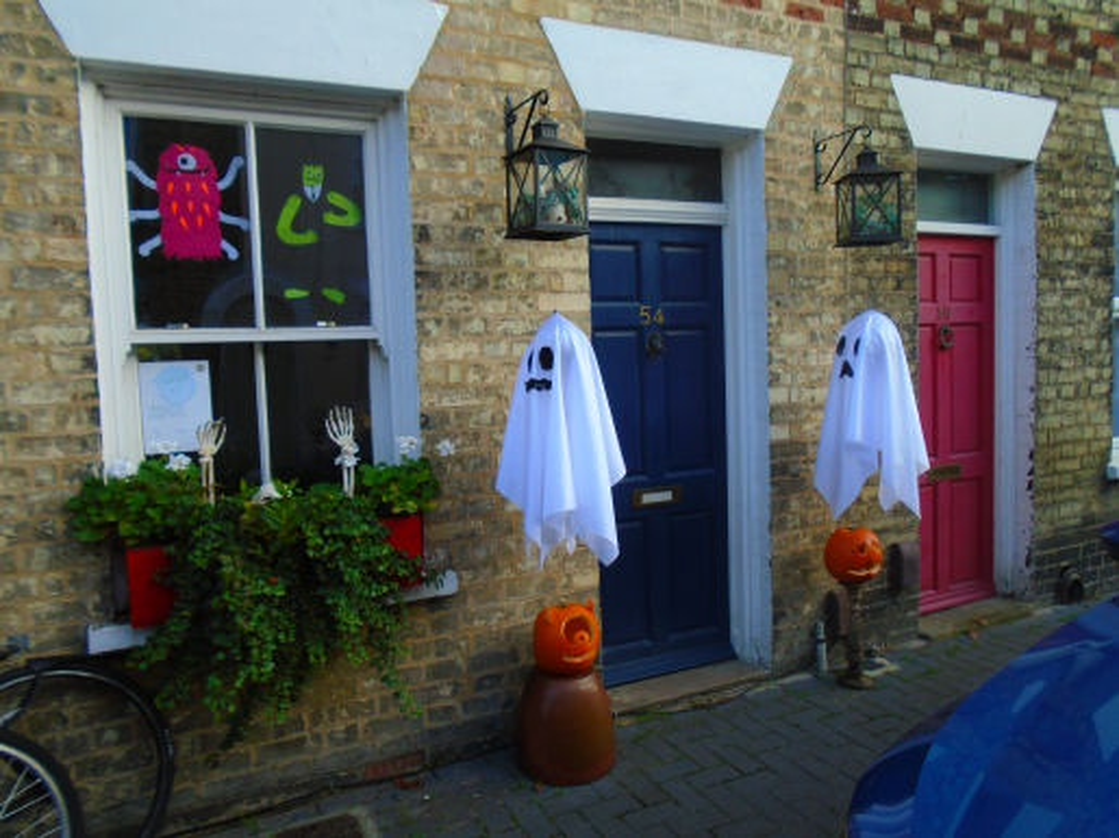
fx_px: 840
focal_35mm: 26
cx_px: 560
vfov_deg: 53.0
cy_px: 419
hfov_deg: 67.3
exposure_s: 1/250
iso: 100
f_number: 3.2
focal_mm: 4.6
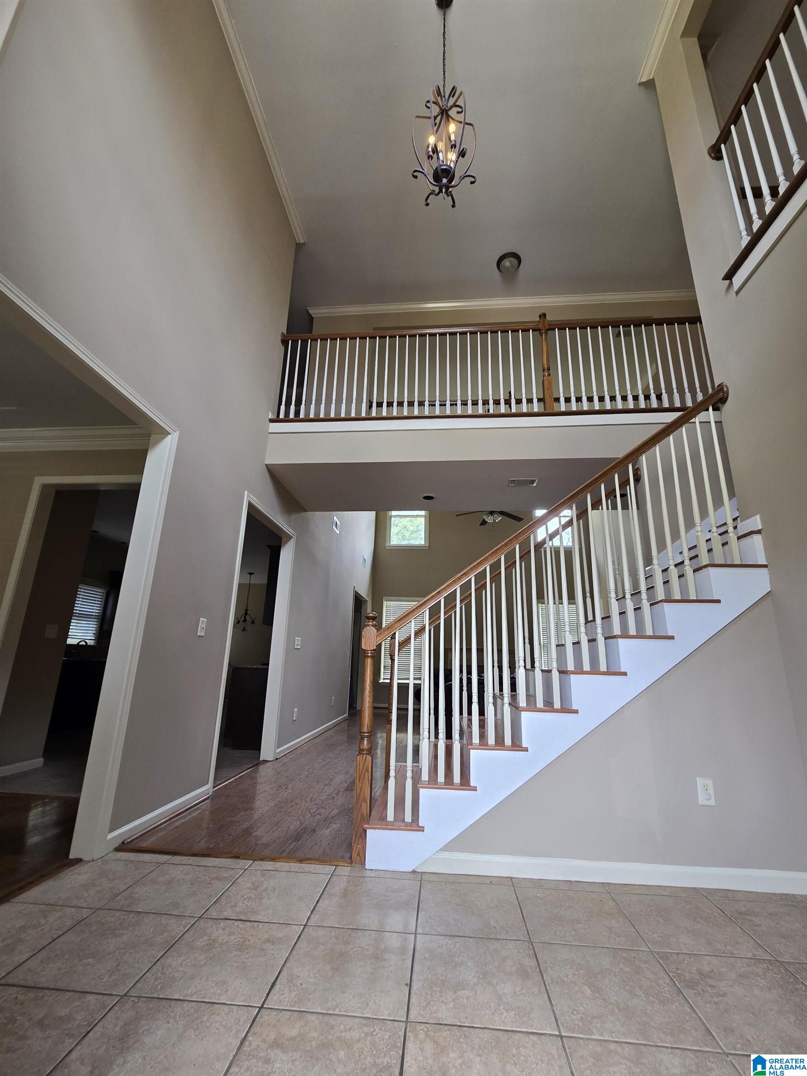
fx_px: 404
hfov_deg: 89.9
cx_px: 404
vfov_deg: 106.2
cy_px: 538
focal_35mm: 13
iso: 50
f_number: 2.2
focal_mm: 2.2
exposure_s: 1/60
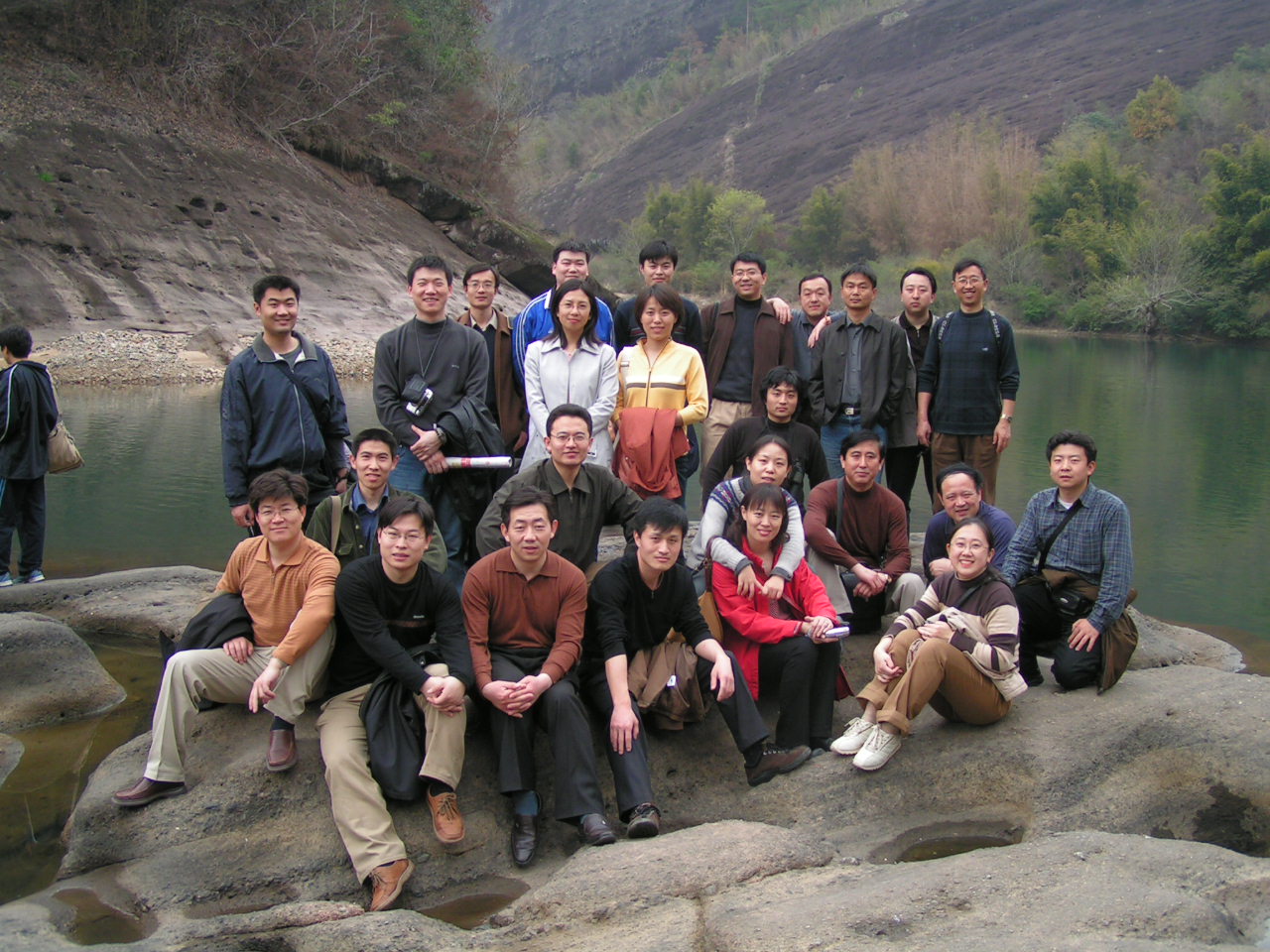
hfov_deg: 49.0
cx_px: 635
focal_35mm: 38
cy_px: 476
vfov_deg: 37.7
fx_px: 1394
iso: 50
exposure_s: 1/200
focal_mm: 5.8
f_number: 2.8
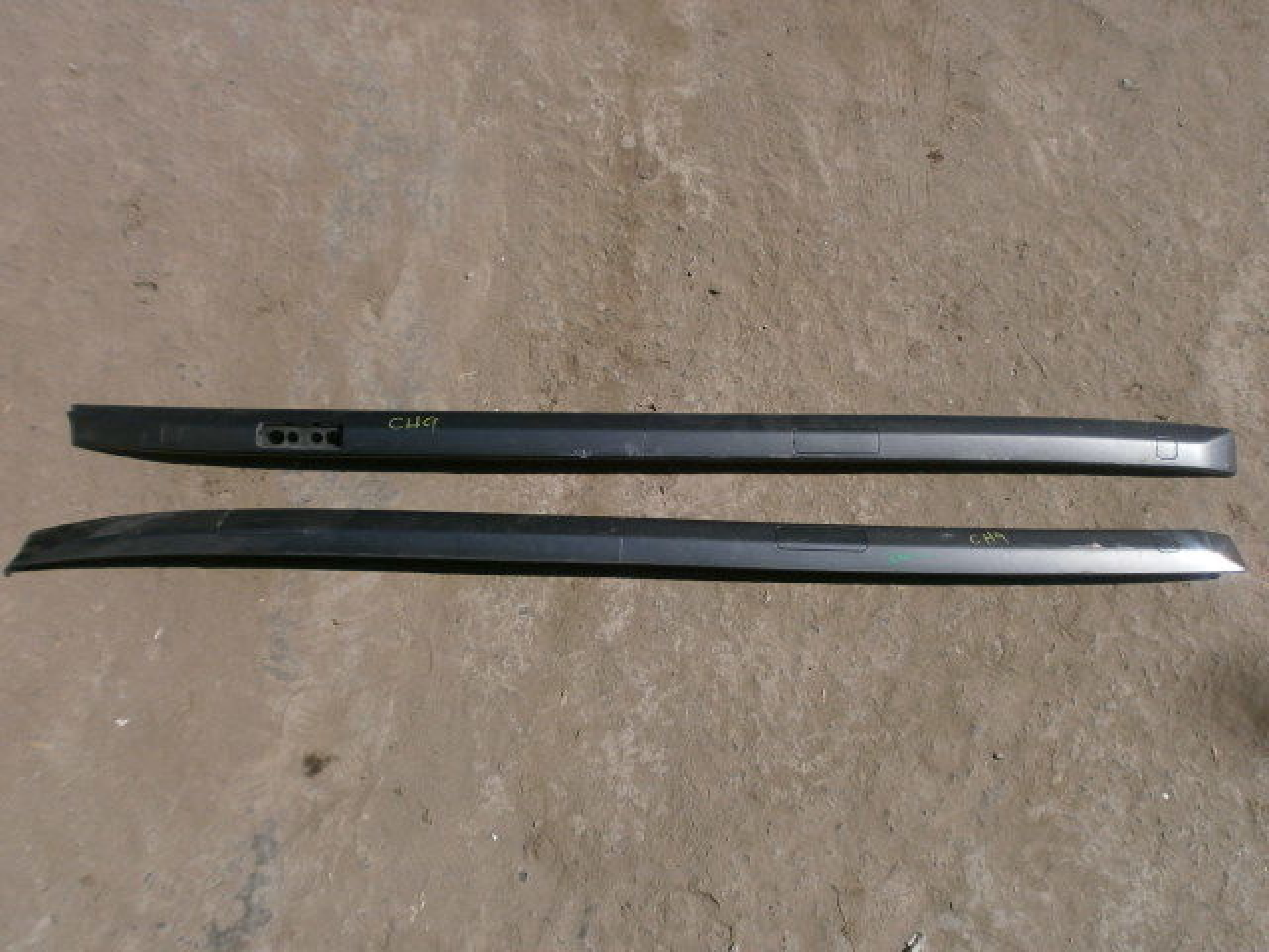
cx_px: 634
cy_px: 476
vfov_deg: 51.4
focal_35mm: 27
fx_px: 990
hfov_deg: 65.3
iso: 100
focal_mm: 4.8
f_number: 10
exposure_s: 1/200
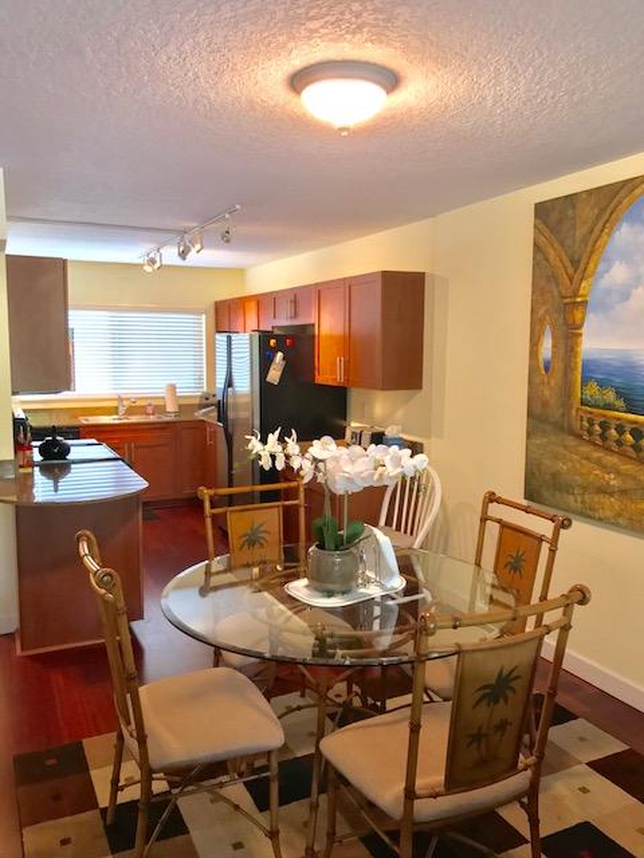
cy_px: 429
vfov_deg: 63.4
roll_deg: -0.5
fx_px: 695
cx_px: 322
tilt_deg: -5.5
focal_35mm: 28
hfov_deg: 49.7
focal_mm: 3.99
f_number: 1.8
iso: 125
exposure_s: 1/30
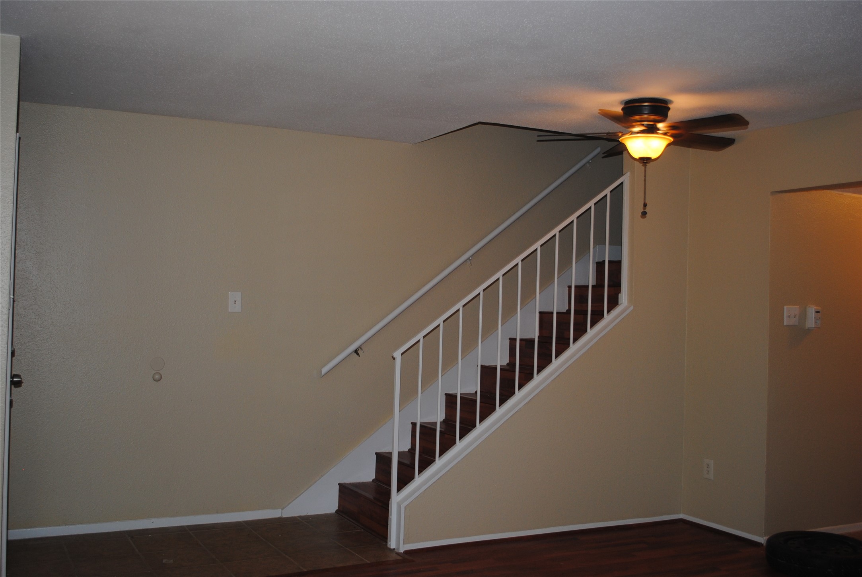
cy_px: 288
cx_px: 431
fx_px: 863
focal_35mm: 36
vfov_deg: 37.0
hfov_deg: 53.1
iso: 200
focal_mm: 24
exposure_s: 1/60
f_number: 4
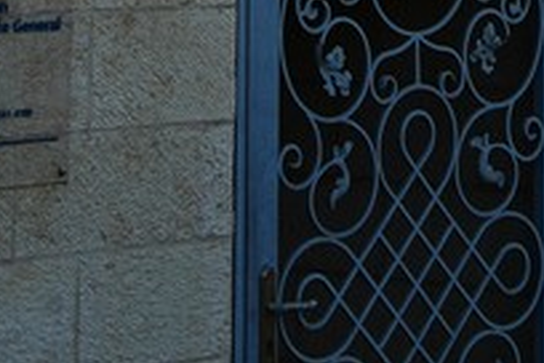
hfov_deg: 10.8
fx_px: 2841
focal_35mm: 188
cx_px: 603
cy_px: -687
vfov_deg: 6.7
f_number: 2.8
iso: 100
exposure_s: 1/1250
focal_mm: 24
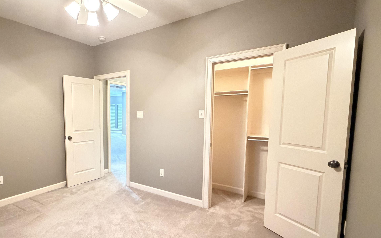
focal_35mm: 20
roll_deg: +0.4
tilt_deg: -4.5
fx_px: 208
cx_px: 137
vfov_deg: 59.5
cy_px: 132
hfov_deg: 83.0
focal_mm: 2.22
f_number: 2.2
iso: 1250
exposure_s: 1/30
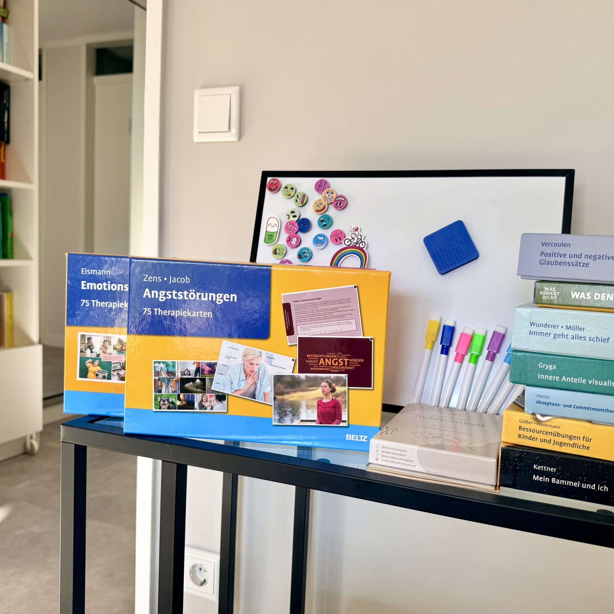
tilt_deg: -4.6
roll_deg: -2.2
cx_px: 321
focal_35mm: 29
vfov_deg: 55.6
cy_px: 309
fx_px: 582
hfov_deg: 55.6
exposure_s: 1/121
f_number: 1.78
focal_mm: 6.76
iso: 80
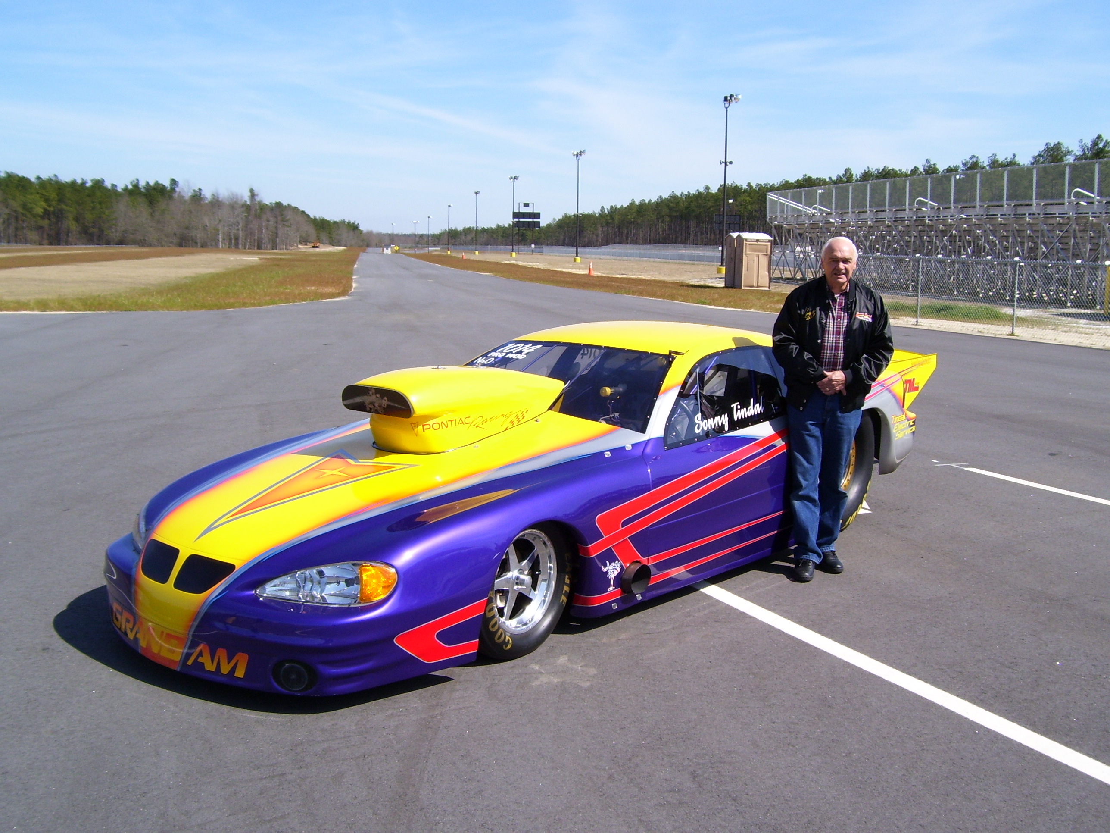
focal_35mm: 37
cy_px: 416
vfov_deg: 38.7
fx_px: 1186
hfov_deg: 50.1
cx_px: 555
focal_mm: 6
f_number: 4.8
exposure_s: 1/500
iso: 80
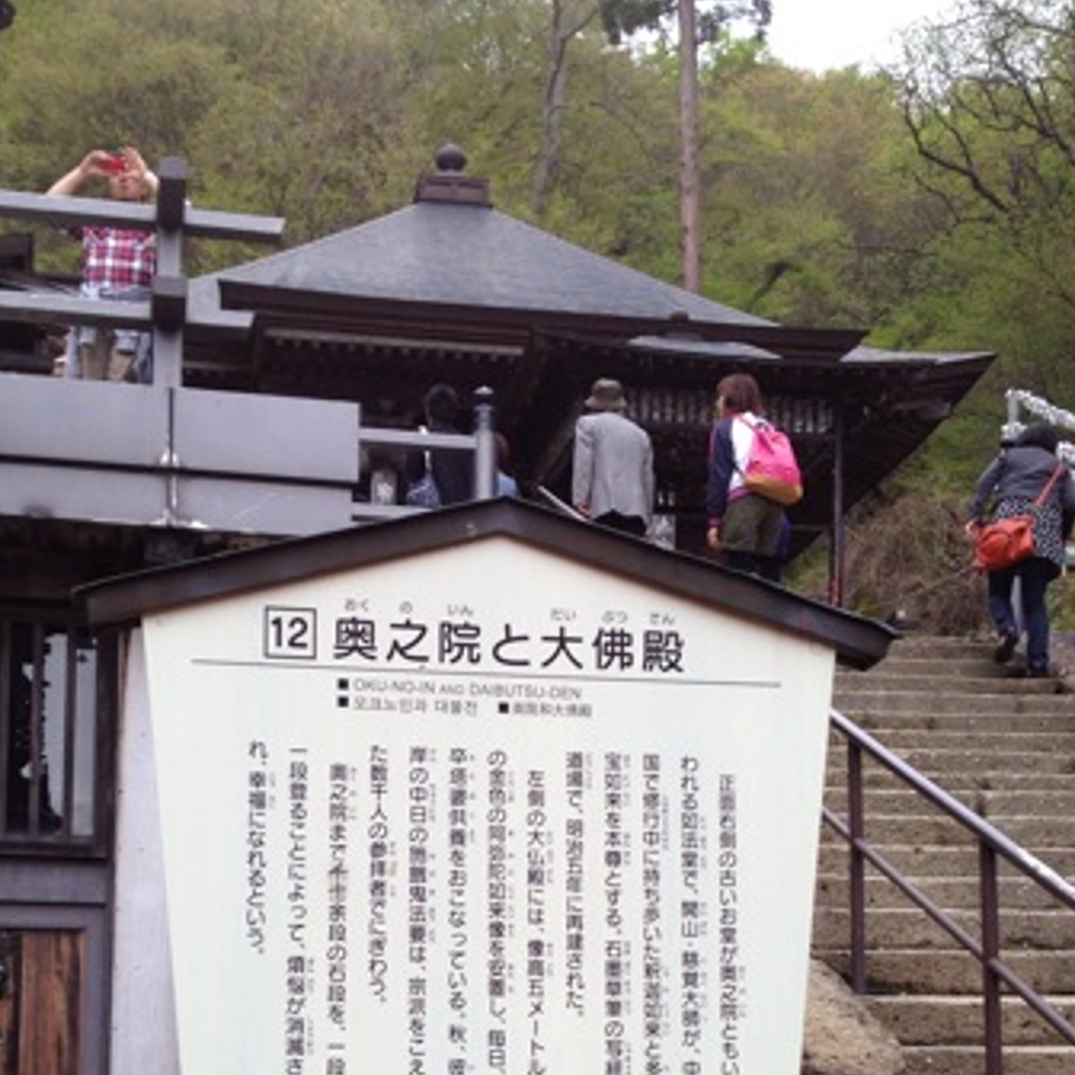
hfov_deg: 29.1
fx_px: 2073
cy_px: 937
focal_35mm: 59
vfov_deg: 28.1
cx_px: 477
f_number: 2.4
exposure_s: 1/166
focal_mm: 4.28
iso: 64
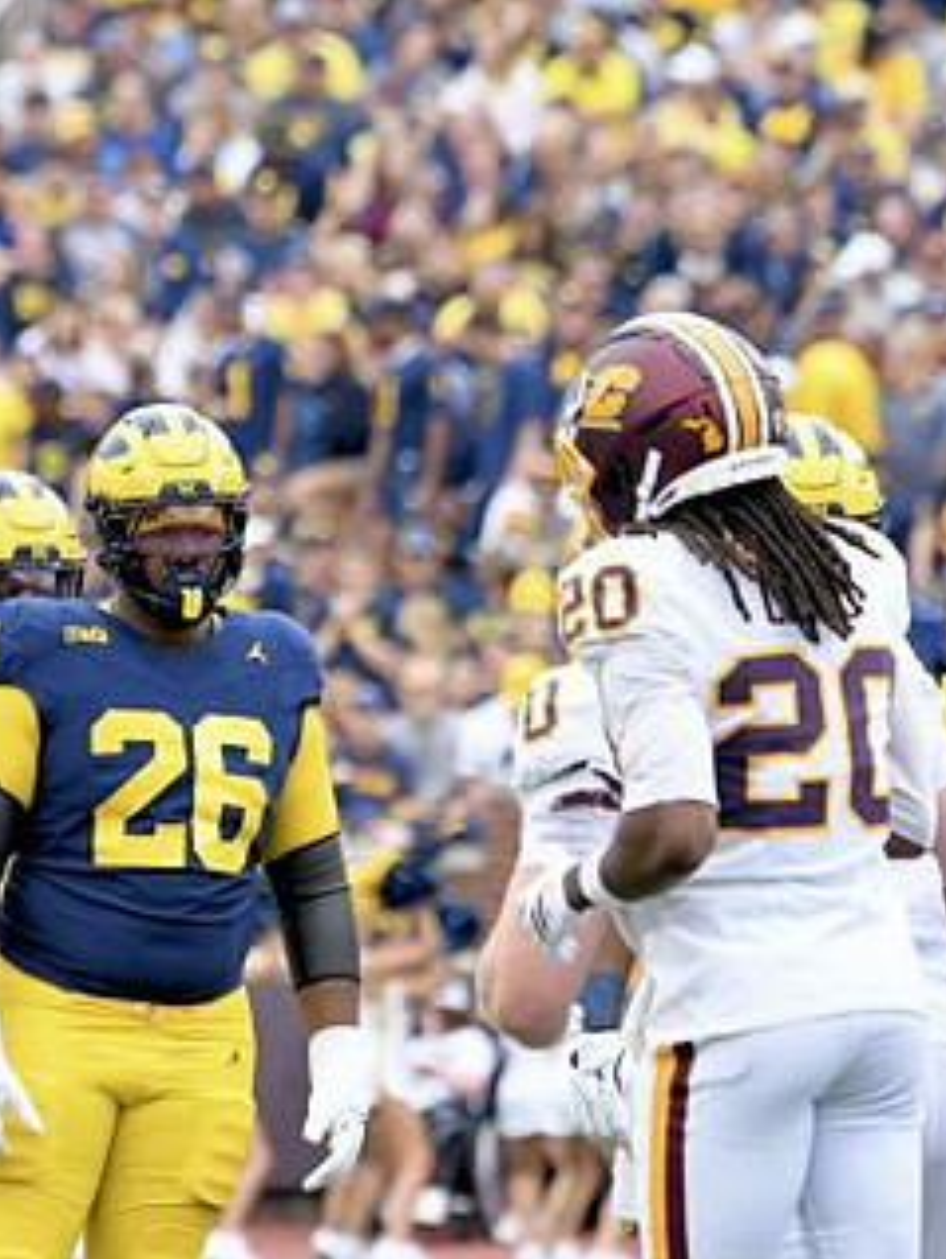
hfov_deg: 2.1
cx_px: -95
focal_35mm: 709
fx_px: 25800
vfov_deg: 2.8
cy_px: 760
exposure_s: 1/1000
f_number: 5.6
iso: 1600
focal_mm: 270
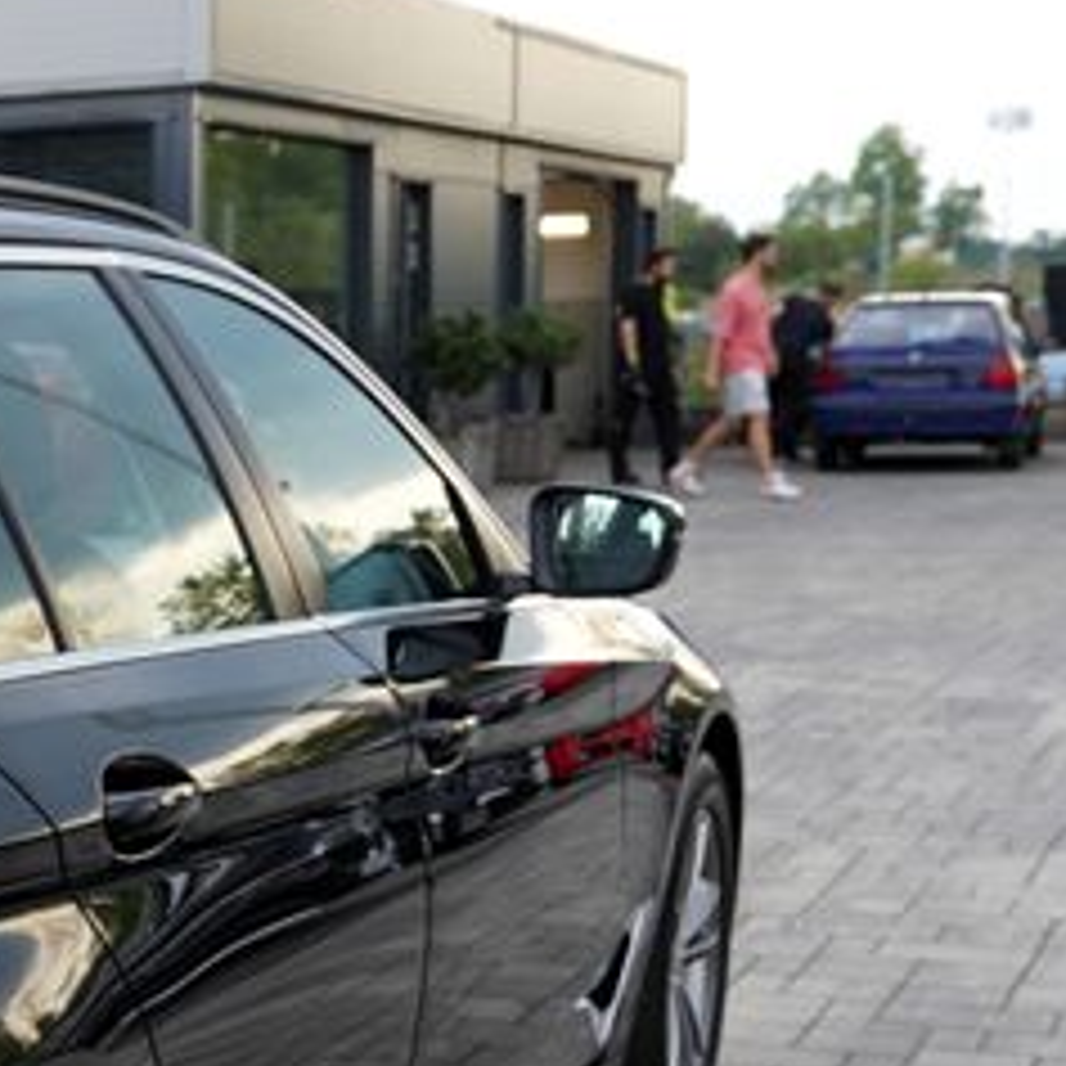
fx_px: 3205
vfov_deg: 18.5
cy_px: 974
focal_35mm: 92
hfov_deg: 16.4
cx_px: -751
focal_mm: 25
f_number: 4.5
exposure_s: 1/80
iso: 100
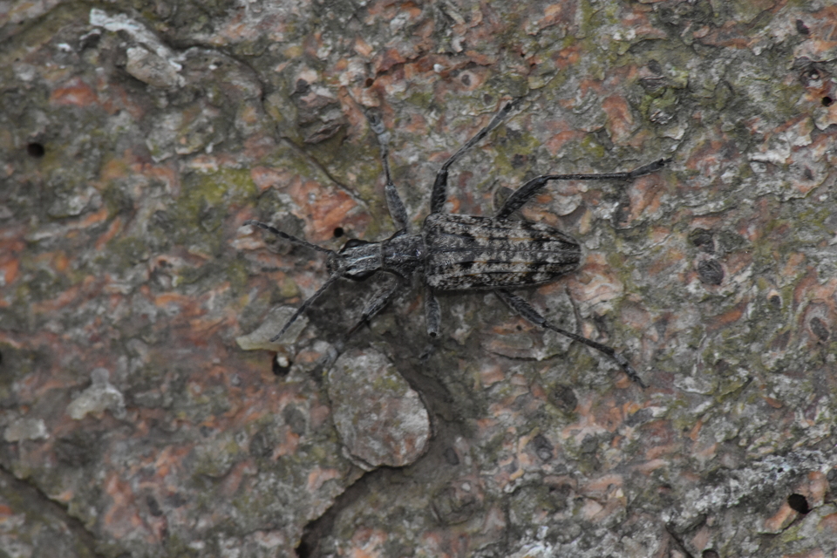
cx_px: 418
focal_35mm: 450
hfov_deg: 4.6
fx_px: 10462
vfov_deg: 3.1
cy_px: 279
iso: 2500
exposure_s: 1/80
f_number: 20
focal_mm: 300
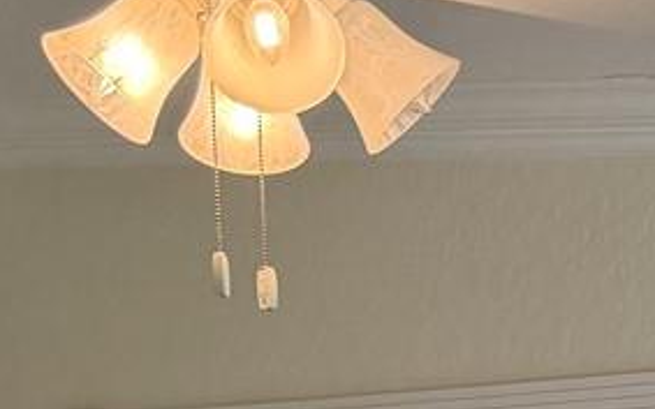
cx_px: 993
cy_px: 927
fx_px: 2571
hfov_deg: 13.6
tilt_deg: -1.9
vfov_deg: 8.4
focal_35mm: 144
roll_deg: +1.6
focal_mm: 6.76
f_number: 1.78
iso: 160
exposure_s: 1/174
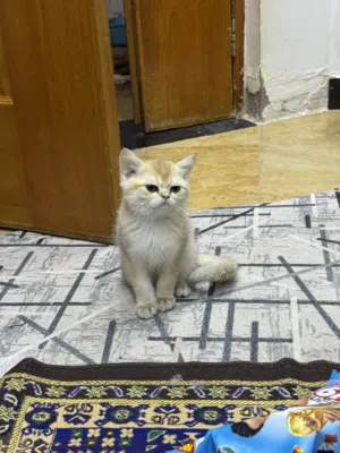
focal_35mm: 48
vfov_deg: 39.7
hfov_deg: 30.3
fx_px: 629
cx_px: 170
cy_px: 226
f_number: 1.78
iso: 100
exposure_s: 1/50
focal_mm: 6.76
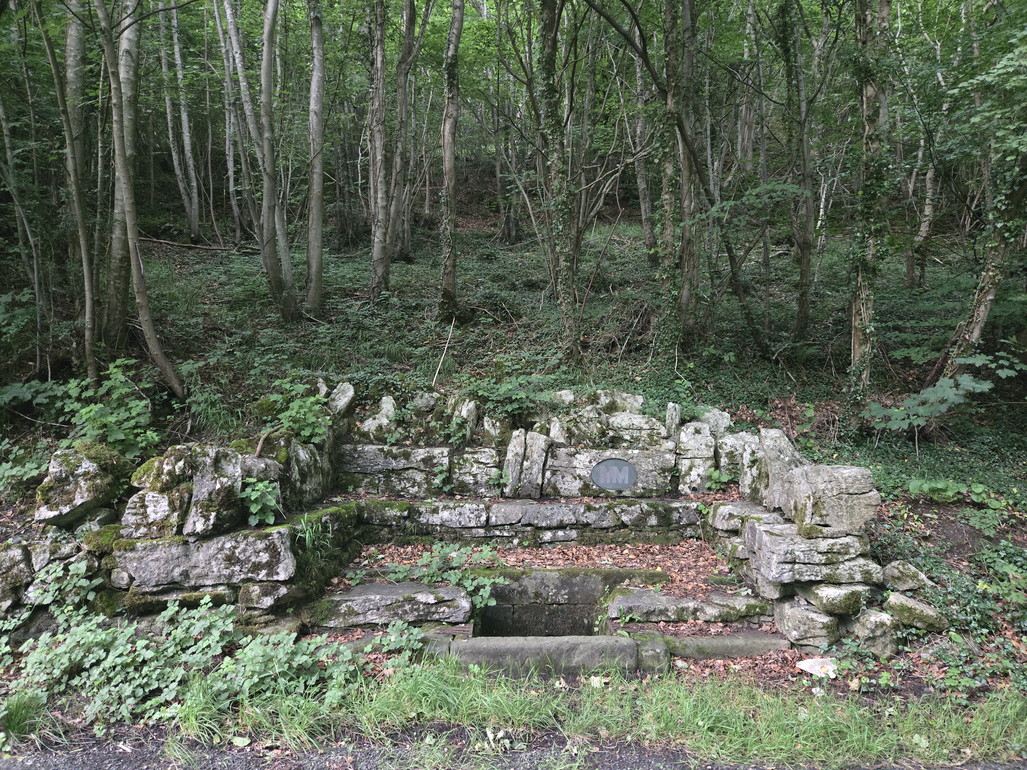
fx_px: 682
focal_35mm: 23
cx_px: 514
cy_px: 385
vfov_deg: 58.9
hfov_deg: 73.9
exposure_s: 1/100
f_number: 1.8
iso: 1600
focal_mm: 5.4
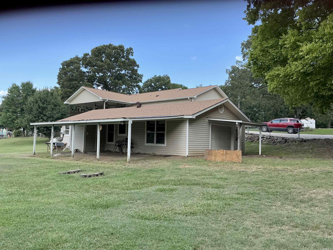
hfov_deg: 61.7
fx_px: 279
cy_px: 125
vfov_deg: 48.2
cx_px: 166
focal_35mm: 29
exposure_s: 1/545
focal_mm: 3
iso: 25
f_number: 1.8
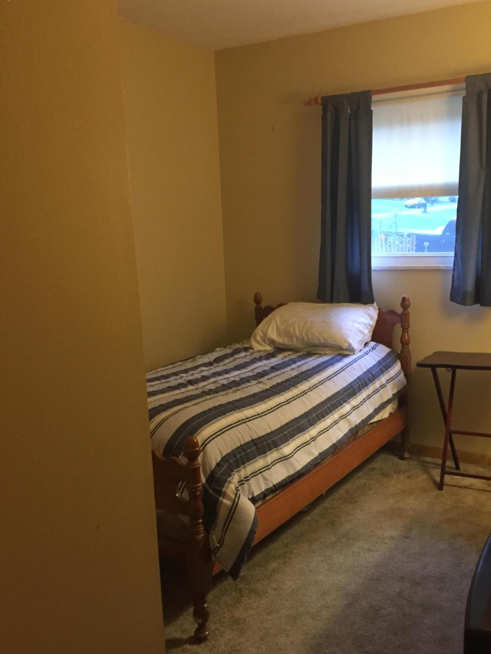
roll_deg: +1.8
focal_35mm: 35
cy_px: 374
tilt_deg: -10.5
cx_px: 286
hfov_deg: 40.6
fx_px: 662
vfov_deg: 52.4
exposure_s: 1/17
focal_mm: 4.15
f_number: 2.2
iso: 250
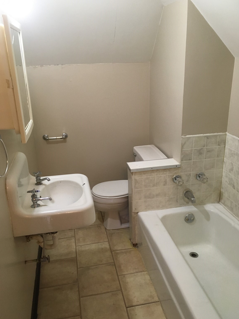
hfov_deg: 46.8
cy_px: 162
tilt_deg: -25.1
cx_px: 121
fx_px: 276
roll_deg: +1.8
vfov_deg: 60.0
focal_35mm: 30
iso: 160
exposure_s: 1/30
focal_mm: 4.15
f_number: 2.2
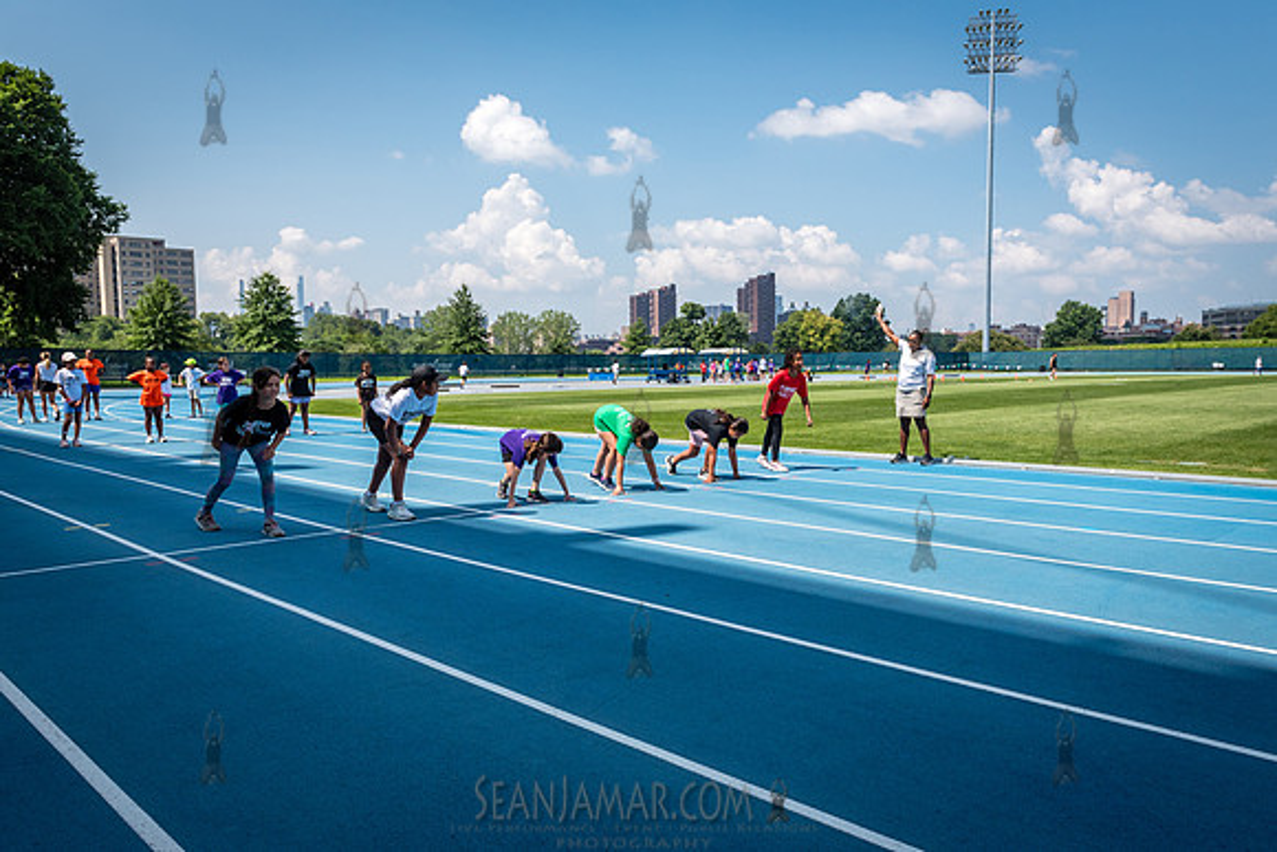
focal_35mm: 26
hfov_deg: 68.4
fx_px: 938
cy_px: 449
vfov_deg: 48.8
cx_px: 678
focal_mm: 24
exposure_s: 1/2500
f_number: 5.6
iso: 400
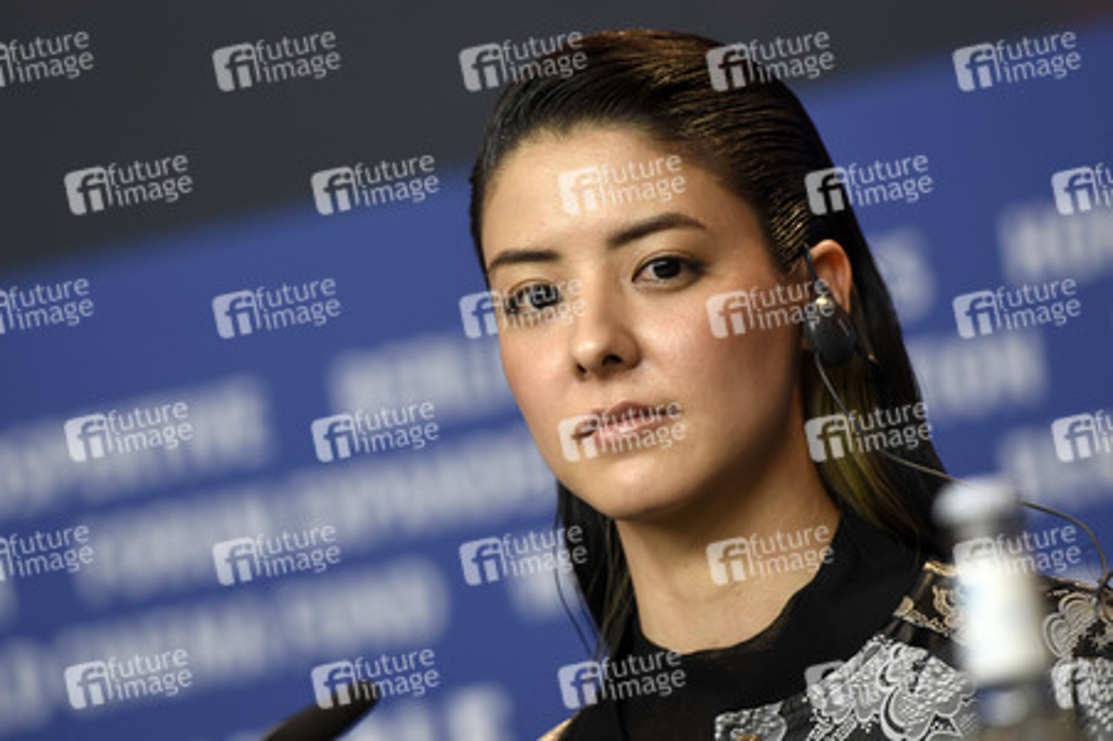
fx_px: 8805
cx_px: 556
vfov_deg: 4.8
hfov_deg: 7.2
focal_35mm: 285
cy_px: 370
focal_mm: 190
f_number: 3.2
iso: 640
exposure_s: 1/400
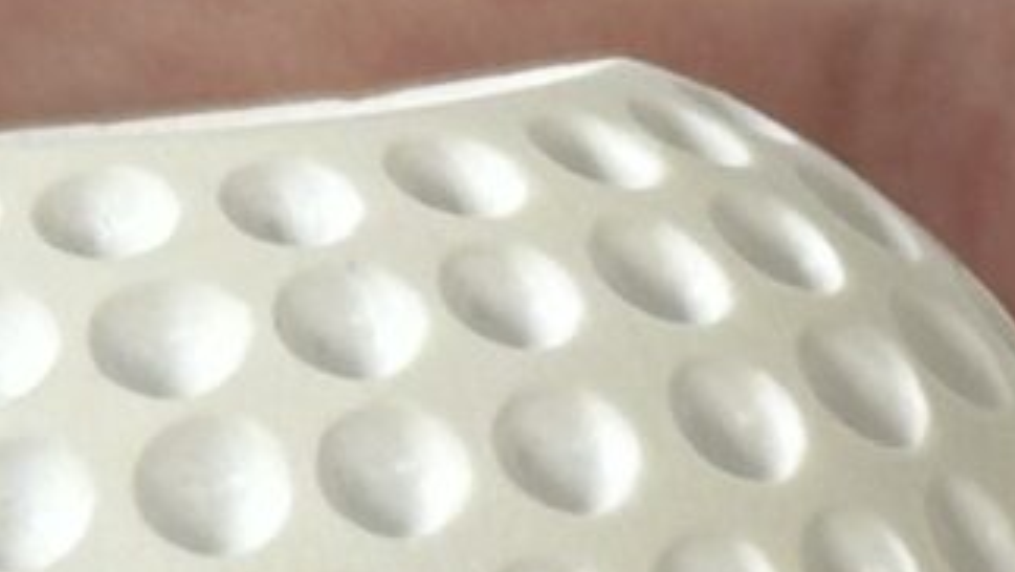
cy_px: 613
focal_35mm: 414
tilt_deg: -53.5
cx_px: 2357
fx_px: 11147
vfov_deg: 2.9
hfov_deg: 5.1
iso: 80
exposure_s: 1/77
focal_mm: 6.86
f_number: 1.78
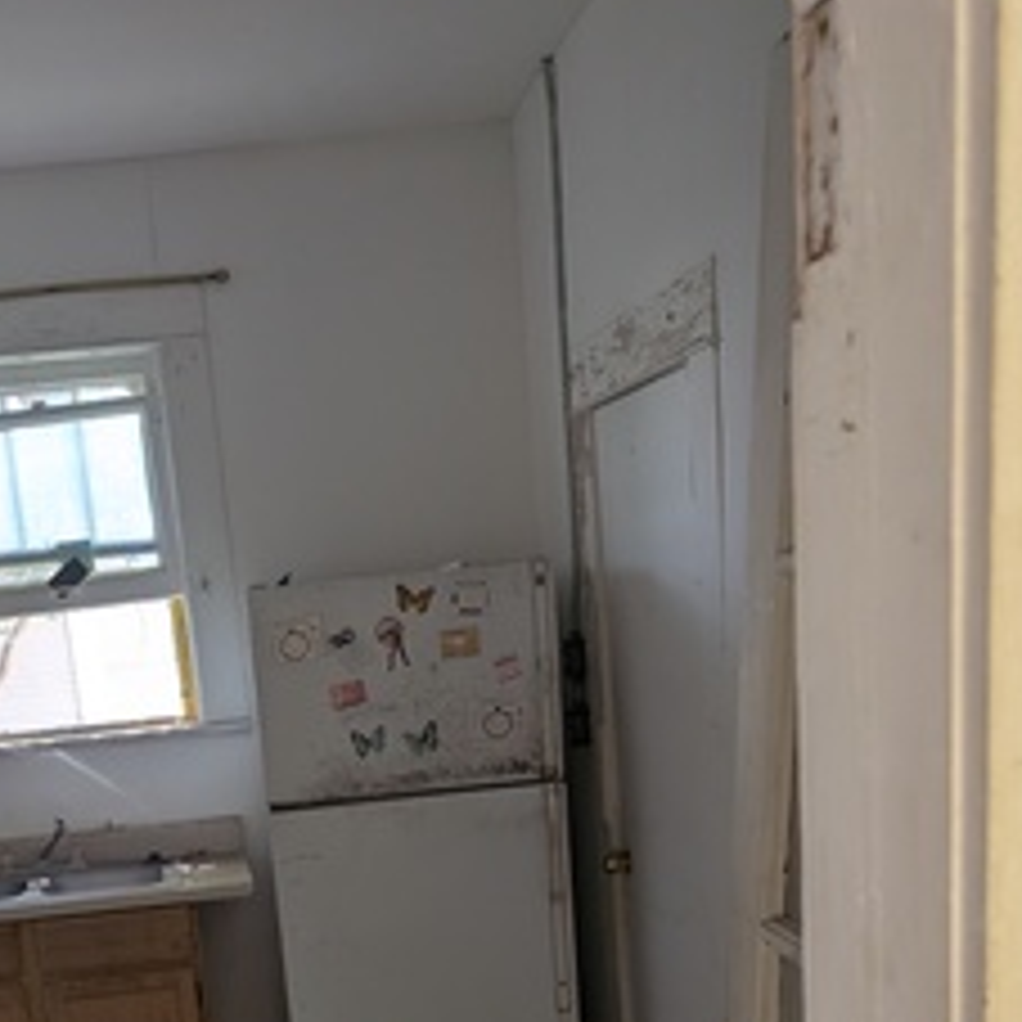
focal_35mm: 45
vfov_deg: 34.3
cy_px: 1017
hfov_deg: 36.9
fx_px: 1503
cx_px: 290
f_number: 1.68
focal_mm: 6.9
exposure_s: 1/122
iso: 362
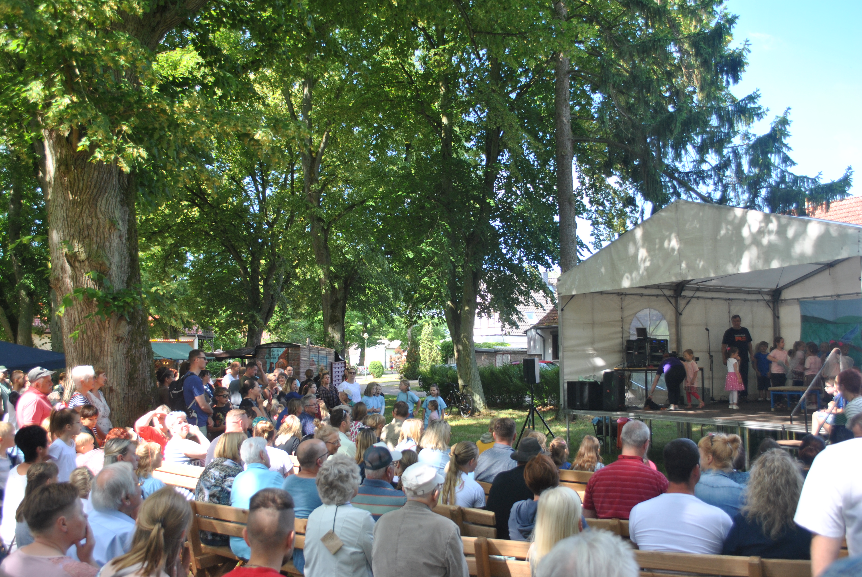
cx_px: 431
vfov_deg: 40.1
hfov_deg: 57.2
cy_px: 288
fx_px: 791
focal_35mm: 33
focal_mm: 22
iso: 200
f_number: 4.5
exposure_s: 1/80
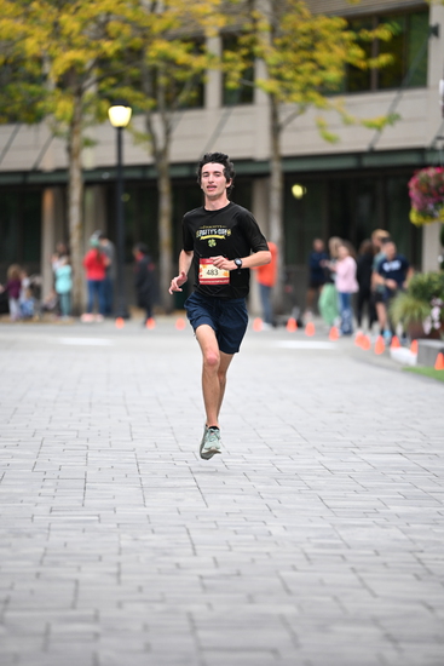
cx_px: 222
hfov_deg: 6.9
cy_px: 333
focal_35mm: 200
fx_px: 3697
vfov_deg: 10.3
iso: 1600
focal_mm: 200
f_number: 2.8
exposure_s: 1/1000
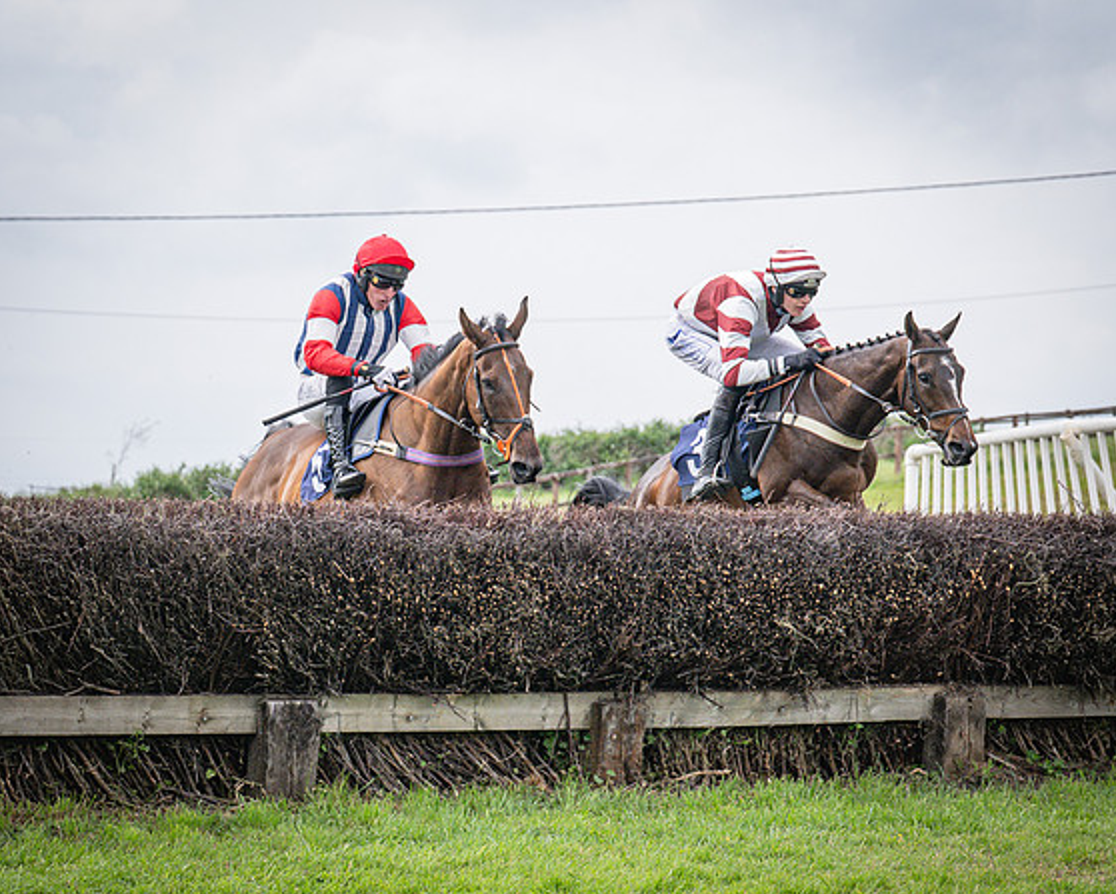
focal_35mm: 140
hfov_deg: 13.8
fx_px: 4627
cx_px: 554
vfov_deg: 11.0
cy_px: 432
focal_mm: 70
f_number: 4.5
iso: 400
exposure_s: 1/1600
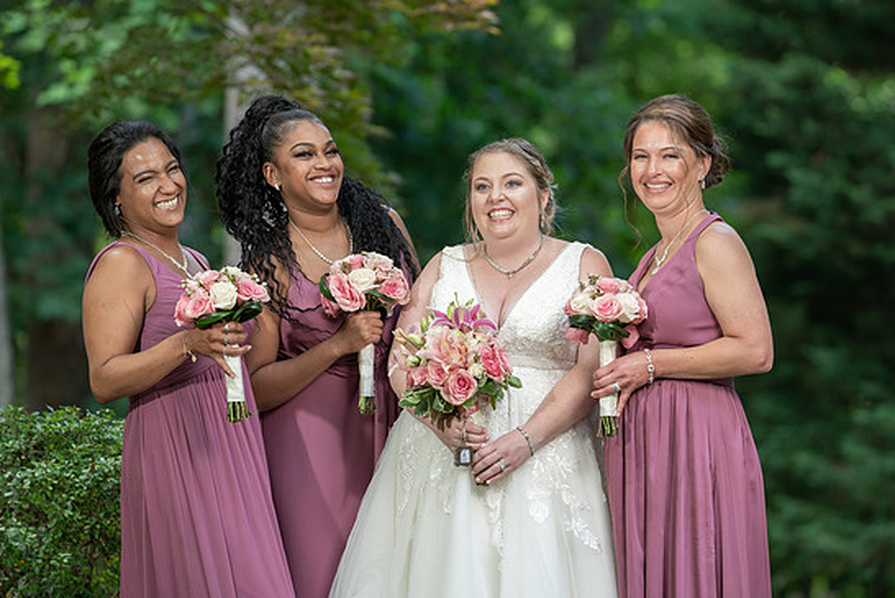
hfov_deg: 9.8
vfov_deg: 6.6
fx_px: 5200
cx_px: 482
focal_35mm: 209
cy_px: 273
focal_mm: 189
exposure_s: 1/200
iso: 400
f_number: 4
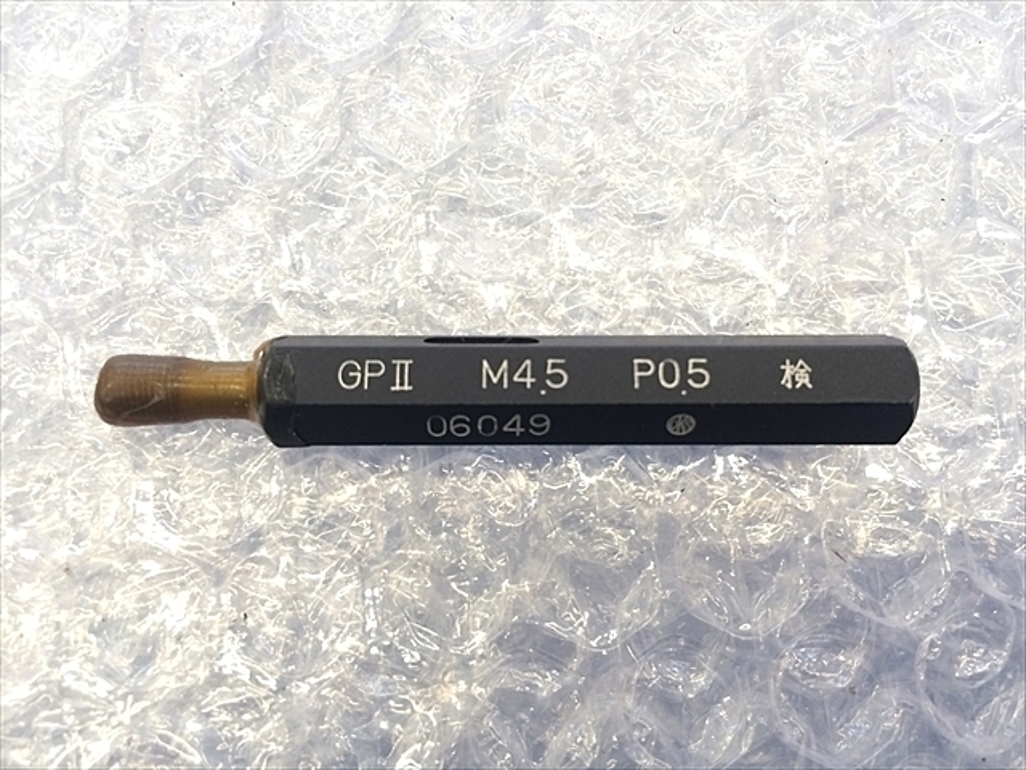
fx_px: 860
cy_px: 385
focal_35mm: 29
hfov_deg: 61.7
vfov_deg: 48.2
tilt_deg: -80.9
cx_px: 513
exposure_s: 1/30
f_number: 2.2
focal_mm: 4.15
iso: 80
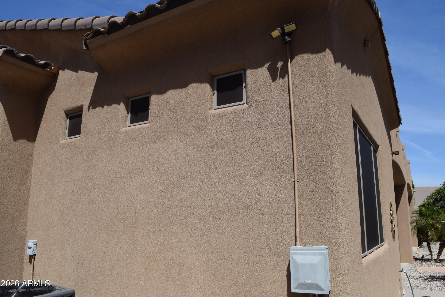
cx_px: 222
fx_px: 334
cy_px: 148
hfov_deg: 67.4
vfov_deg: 47.9
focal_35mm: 27
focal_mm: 18
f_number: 10
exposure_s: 1/400
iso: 200
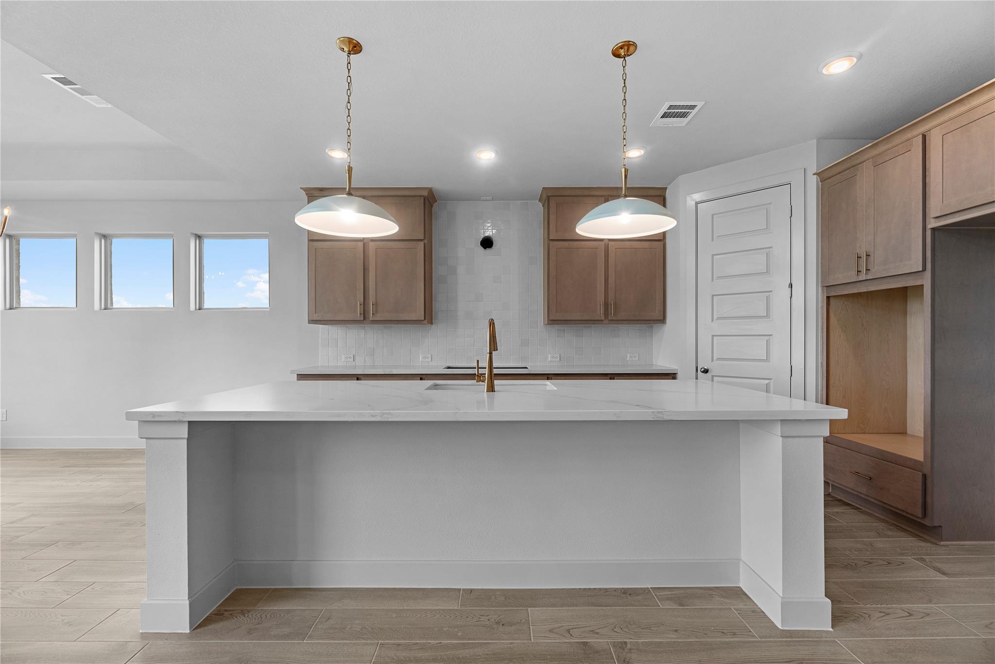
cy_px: 332
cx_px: 498
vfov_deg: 81.2
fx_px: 387
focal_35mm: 14
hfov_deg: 104.2
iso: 250
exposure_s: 1/60
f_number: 9
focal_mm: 14
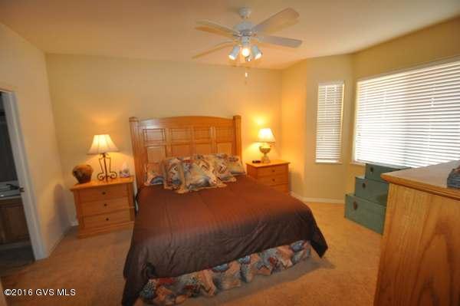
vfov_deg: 77.2
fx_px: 192
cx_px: 230
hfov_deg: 100.4
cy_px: 153
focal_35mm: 15
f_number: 4
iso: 800
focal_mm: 10
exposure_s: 1/60
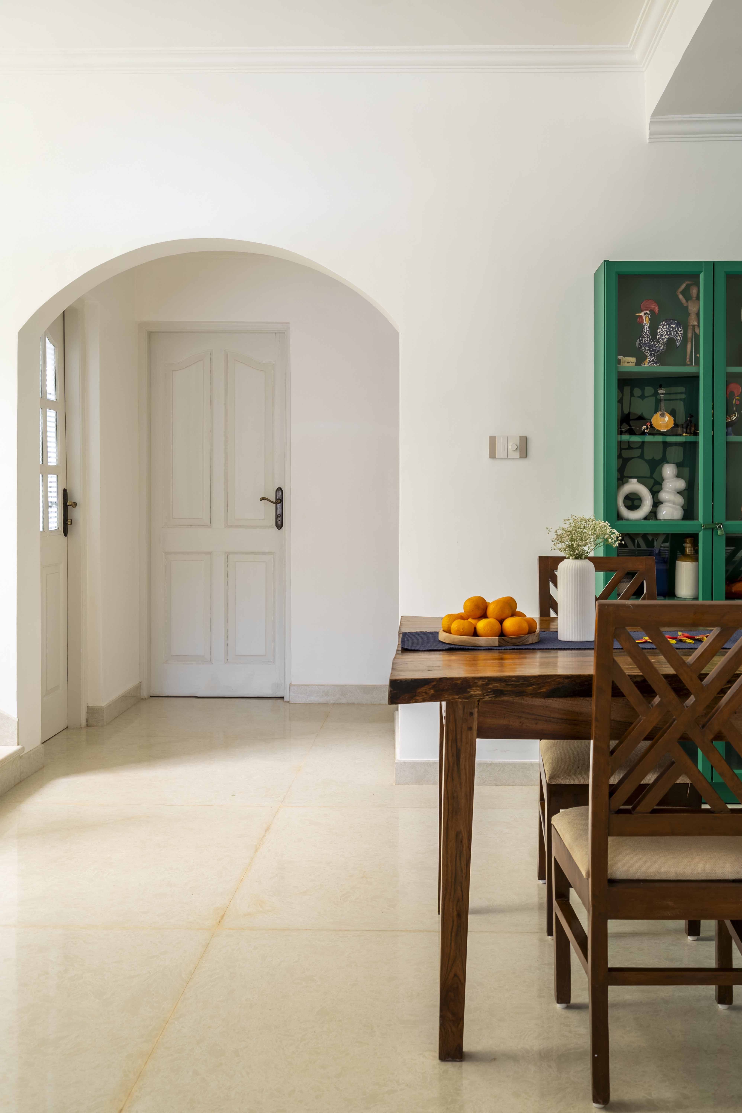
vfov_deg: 54.4
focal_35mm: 35
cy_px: 556
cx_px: 371
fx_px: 1082
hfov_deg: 37.9
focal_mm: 35
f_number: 8
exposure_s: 1/10
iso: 200
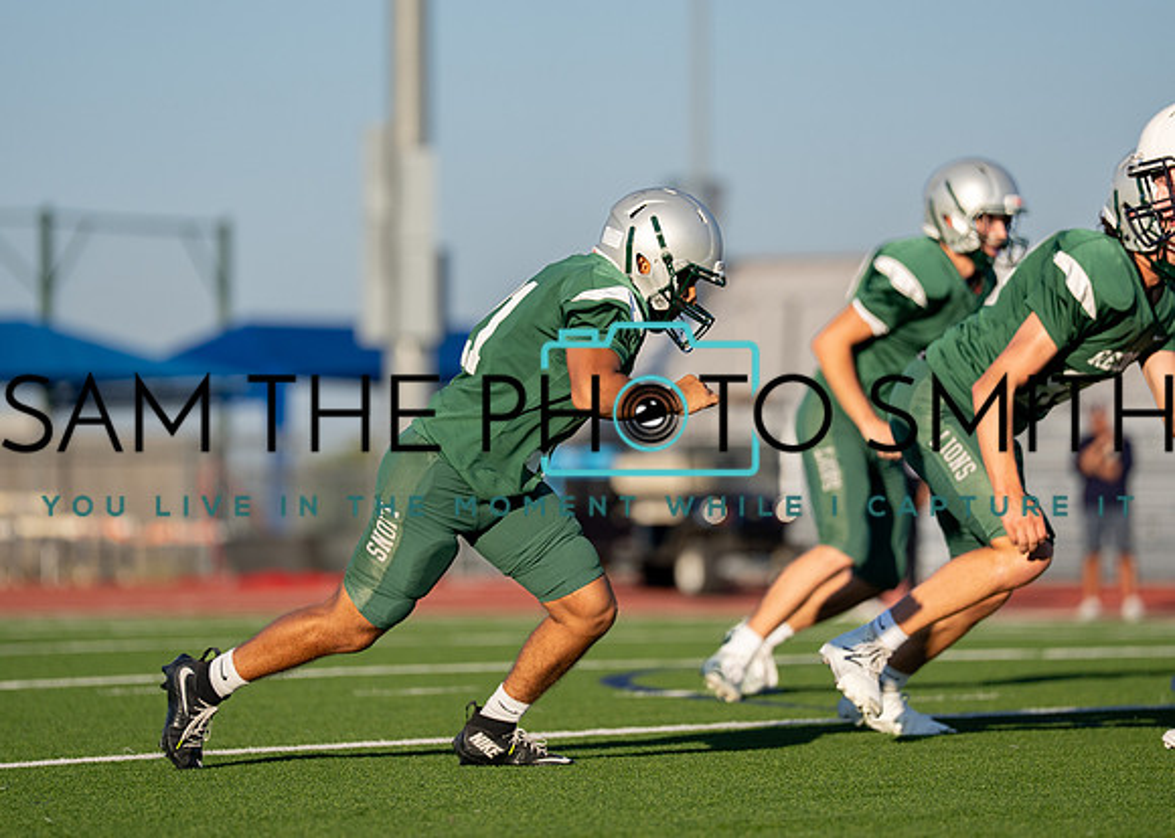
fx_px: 8438
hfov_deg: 8.0
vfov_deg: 5.7
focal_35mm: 253
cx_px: 559
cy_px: 388
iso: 200
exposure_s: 1/5000
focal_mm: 200
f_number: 2.8
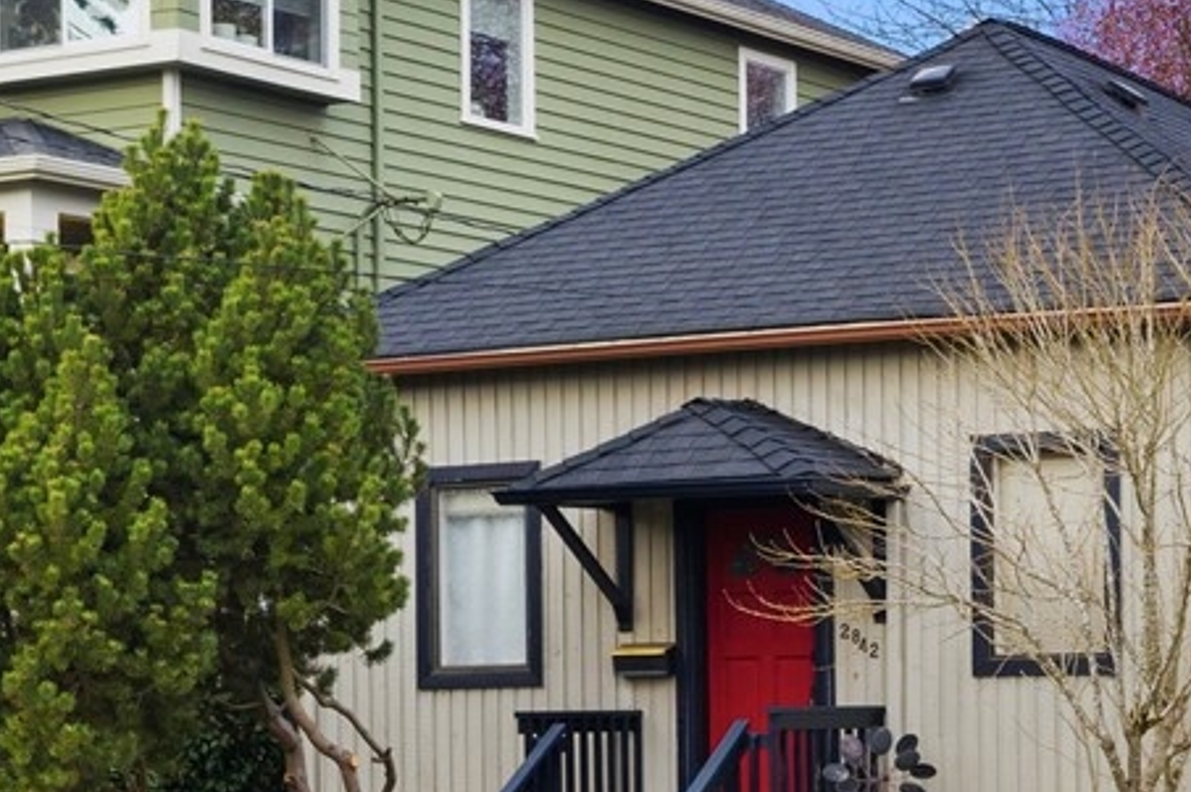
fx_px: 3470
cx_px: 874
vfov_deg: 12.9
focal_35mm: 105
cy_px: 684
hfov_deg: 19.4
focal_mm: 10.26
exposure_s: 1/30
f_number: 4
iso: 100
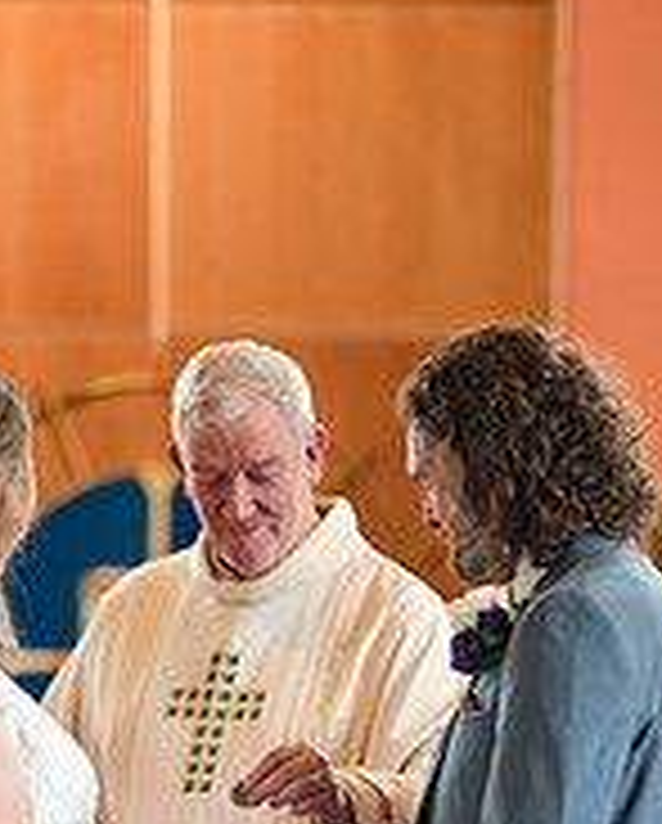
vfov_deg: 9.8
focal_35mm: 196
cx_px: 257
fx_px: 4788
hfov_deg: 7.9
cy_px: 774
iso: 640
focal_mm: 85
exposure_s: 1/500
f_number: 1.4
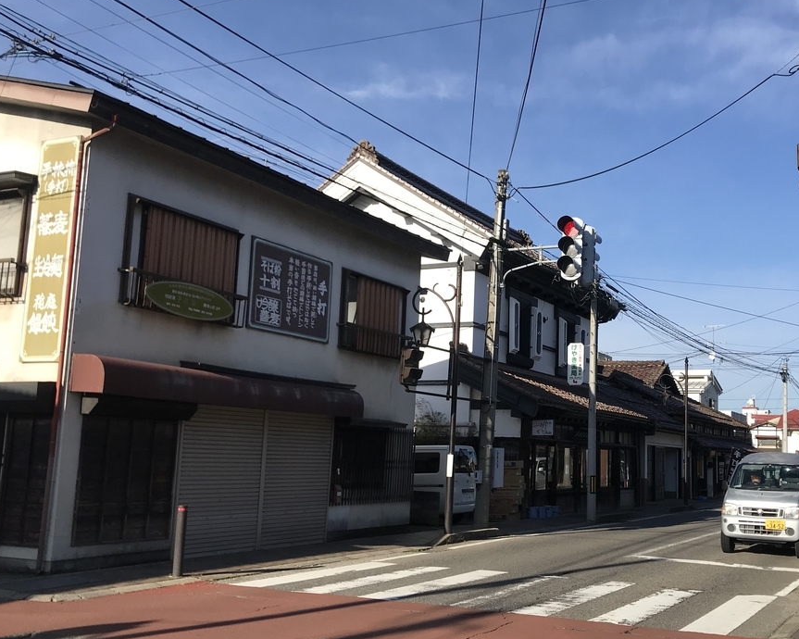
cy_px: 345
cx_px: 528
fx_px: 898
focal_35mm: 38
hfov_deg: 47.2
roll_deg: -1.8
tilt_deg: +9.9
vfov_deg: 39.1
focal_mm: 3.99
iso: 20
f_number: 1.8
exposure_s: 1/2179
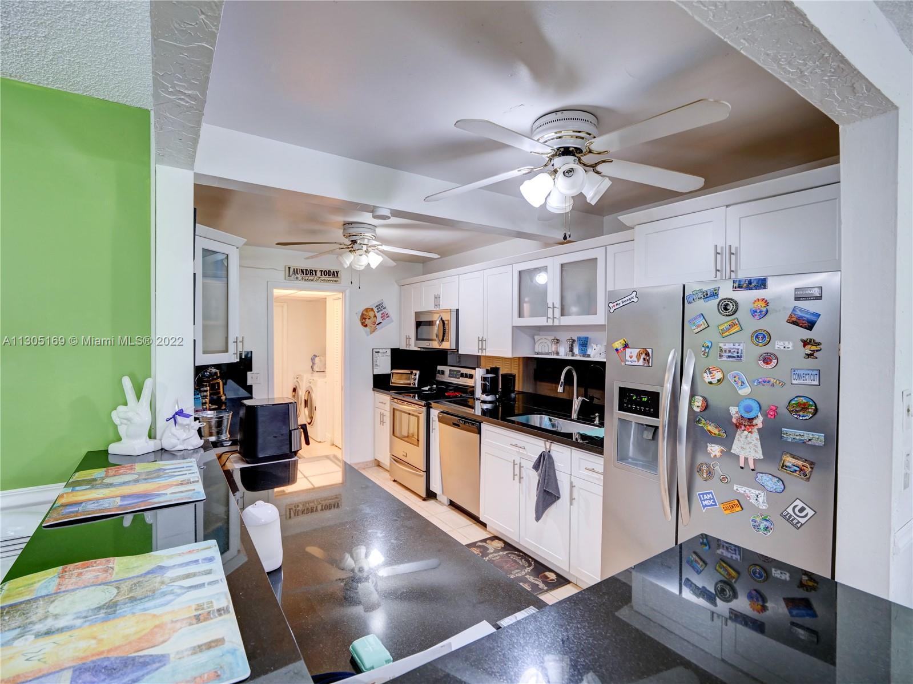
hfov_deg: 94.5
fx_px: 422
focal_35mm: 16
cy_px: 342
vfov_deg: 78.1
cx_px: 456
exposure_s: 1/25
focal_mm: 8
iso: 200
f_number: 2.8
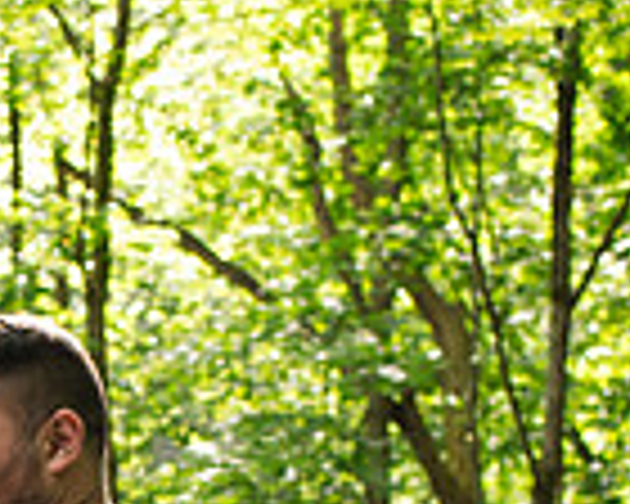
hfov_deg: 13.7
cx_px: -162
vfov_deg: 11.0
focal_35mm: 136
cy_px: 698
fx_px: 2536
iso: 200
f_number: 3.5
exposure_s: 1/320
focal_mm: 35
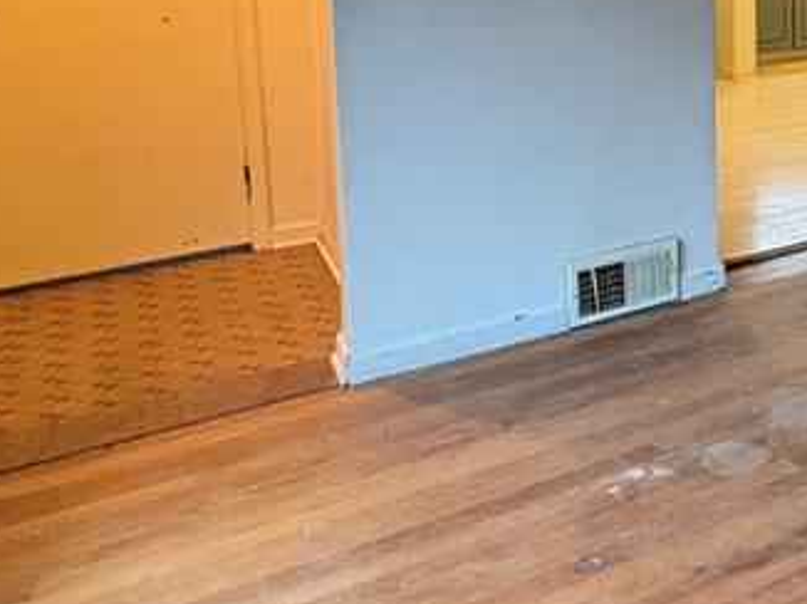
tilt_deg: -5.4
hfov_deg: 37.2
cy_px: 7
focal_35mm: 44
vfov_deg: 30.6
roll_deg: +0.5
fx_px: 1025
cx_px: 852
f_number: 2.2
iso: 640
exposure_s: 1/60
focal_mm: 2.22
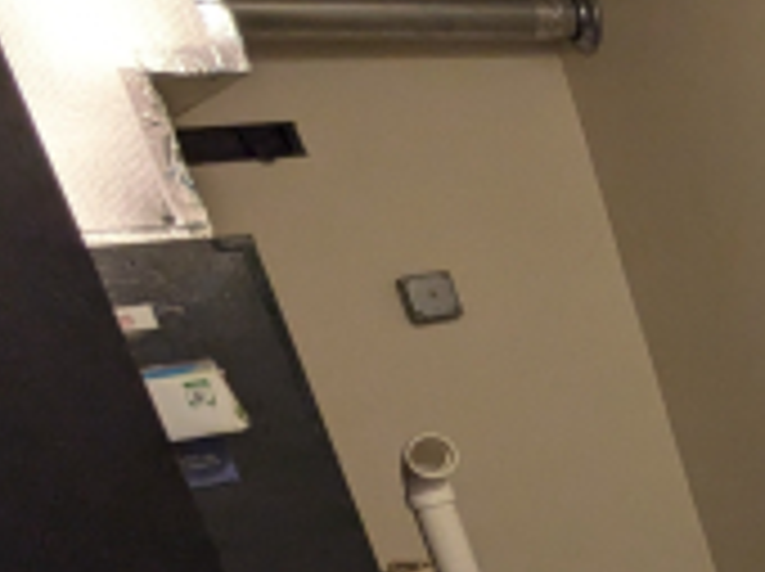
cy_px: 549
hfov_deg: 23.5
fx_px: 1214
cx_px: 1282
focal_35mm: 55
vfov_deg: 25.4
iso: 200
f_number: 2.2
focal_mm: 1.83
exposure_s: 1/40
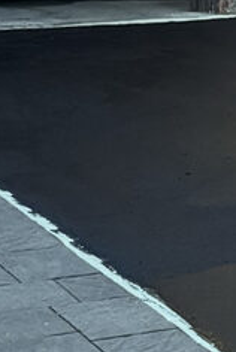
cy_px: 189
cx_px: 842
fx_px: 1657
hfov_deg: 6.8
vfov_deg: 12.1
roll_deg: +0.0
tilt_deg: -10.3
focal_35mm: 169
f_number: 1.78
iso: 800
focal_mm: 6.76
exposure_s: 1/52
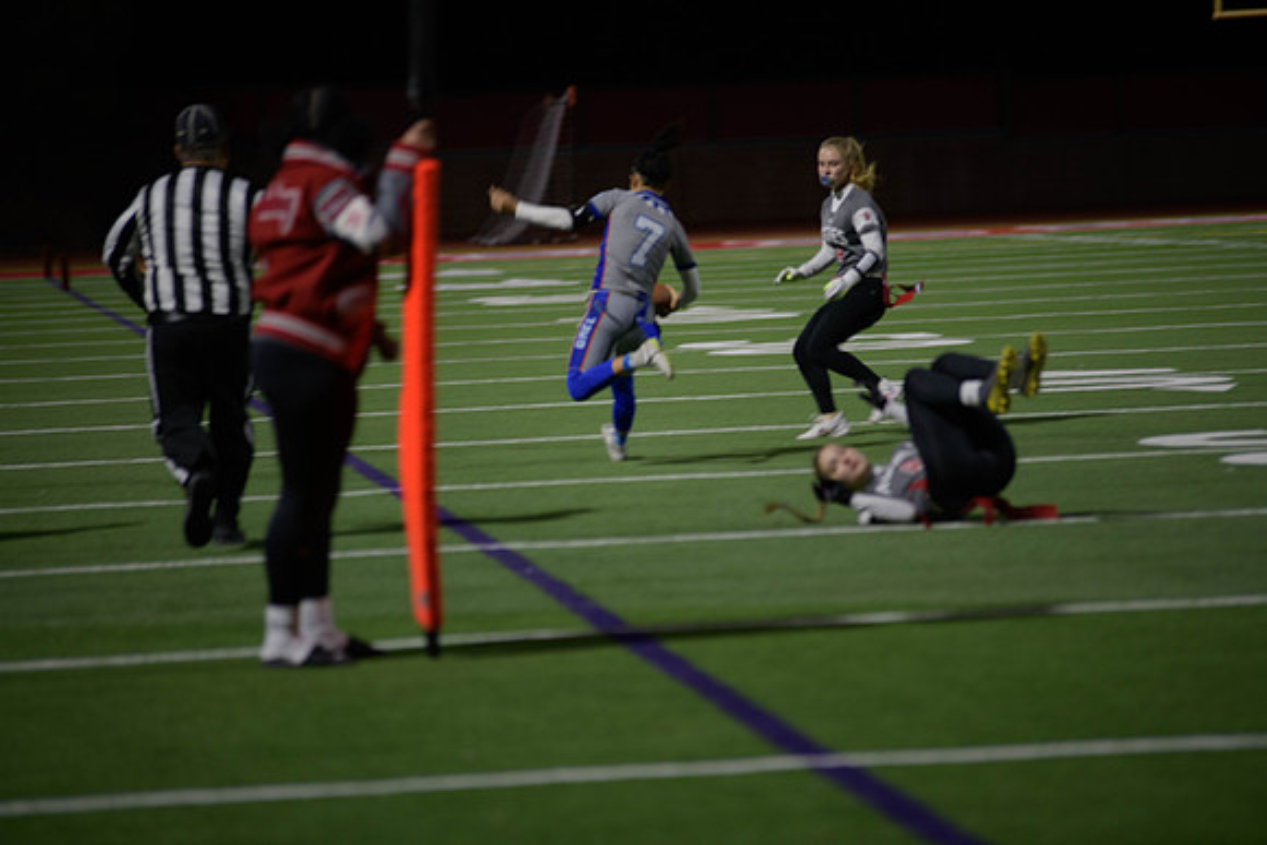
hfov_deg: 10.3
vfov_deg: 6.9
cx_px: 634
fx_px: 7040
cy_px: 422
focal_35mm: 200
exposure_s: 1/200
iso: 560
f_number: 2.8
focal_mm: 200
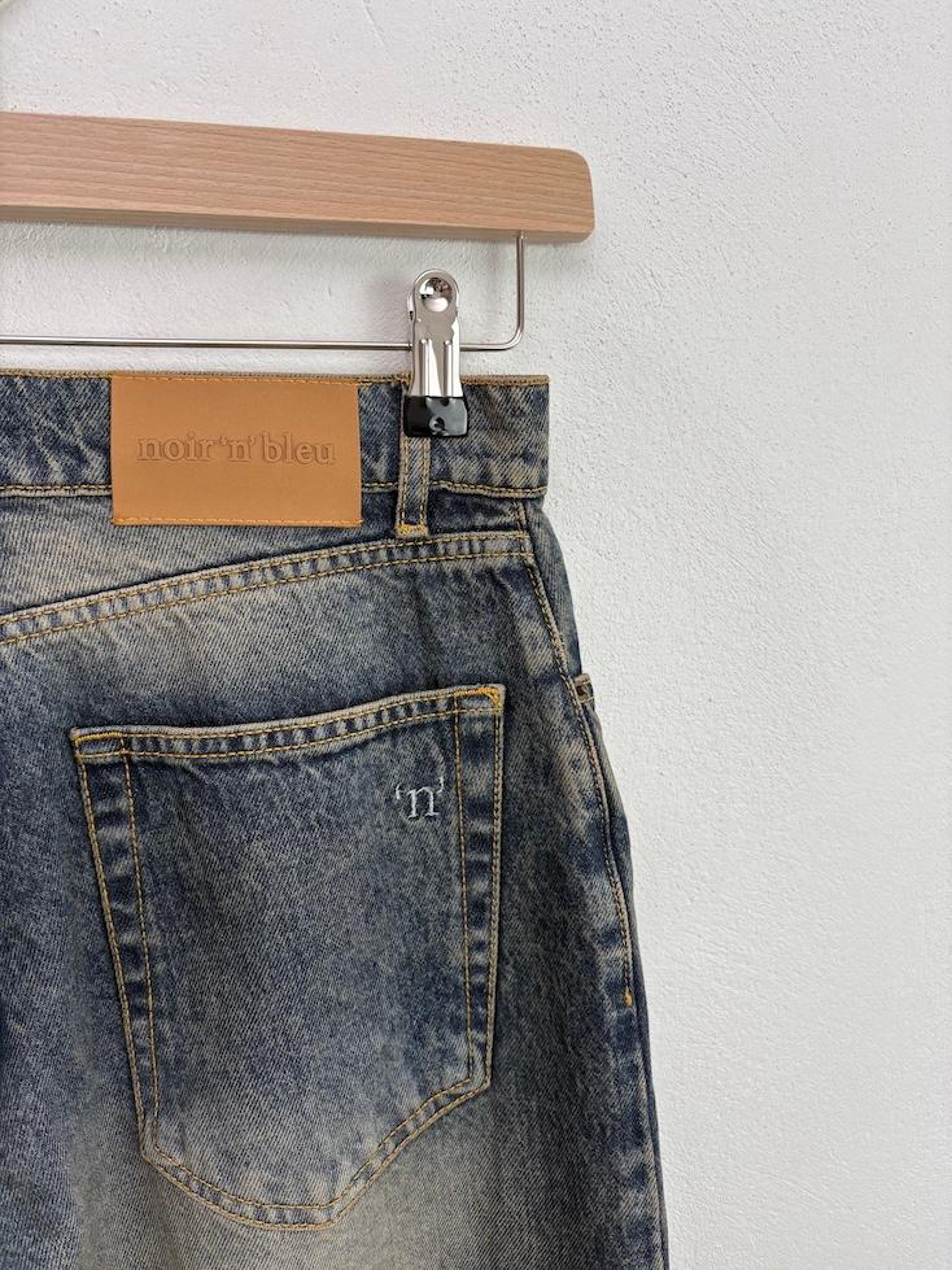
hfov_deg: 53.1
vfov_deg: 67.3
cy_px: 635
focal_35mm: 26
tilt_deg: -6.1
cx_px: 476
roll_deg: -0.2
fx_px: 954
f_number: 1.6
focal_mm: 5.96
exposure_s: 1/100
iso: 50
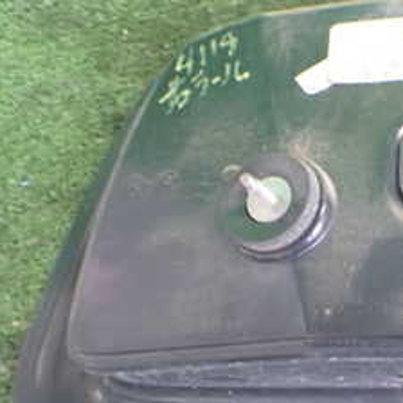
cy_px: 203
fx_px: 935
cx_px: 423
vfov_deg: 24.3
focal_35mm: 71
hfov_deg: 23.1
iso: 800
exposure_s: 1/40
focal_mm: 5.4
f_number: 2.3
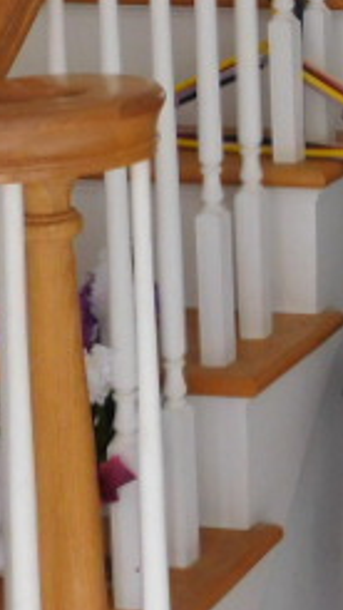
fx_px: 1841
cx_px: 743
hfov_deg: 9.7
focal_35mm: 114
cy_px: 15
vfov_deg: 18.3
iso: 400
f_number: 3.6
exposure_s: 1/15
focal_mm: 7.1
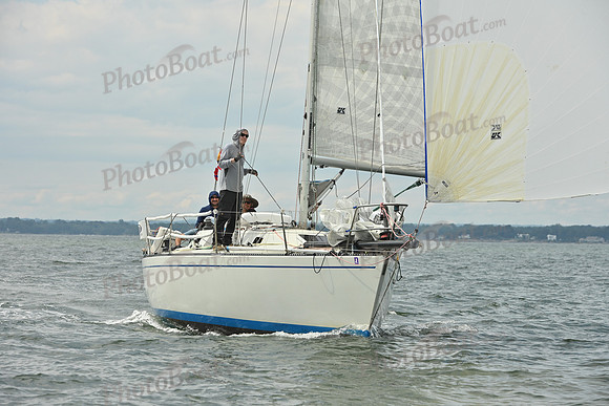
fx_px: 2369
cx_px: 304
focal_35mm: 140
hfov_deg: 14.7
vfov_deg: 9.8
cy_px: 203
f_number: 9
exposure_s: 1/1600
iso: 320
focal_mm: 140
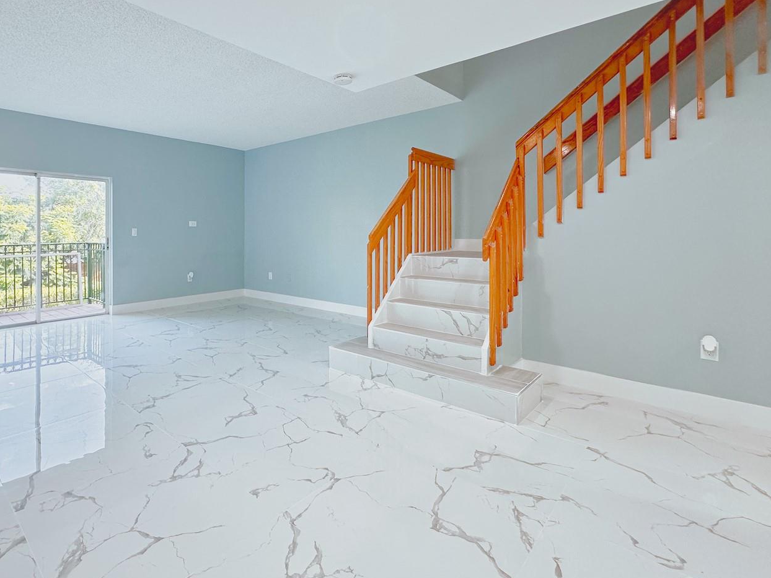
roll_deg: -0.6
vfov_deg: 70.5
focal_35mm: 18
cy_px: 220
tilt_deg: +2.0
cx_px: 286
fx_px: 401
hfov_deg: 85.9
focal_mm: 2.22
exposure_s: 1/120
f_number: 2.2
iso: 160
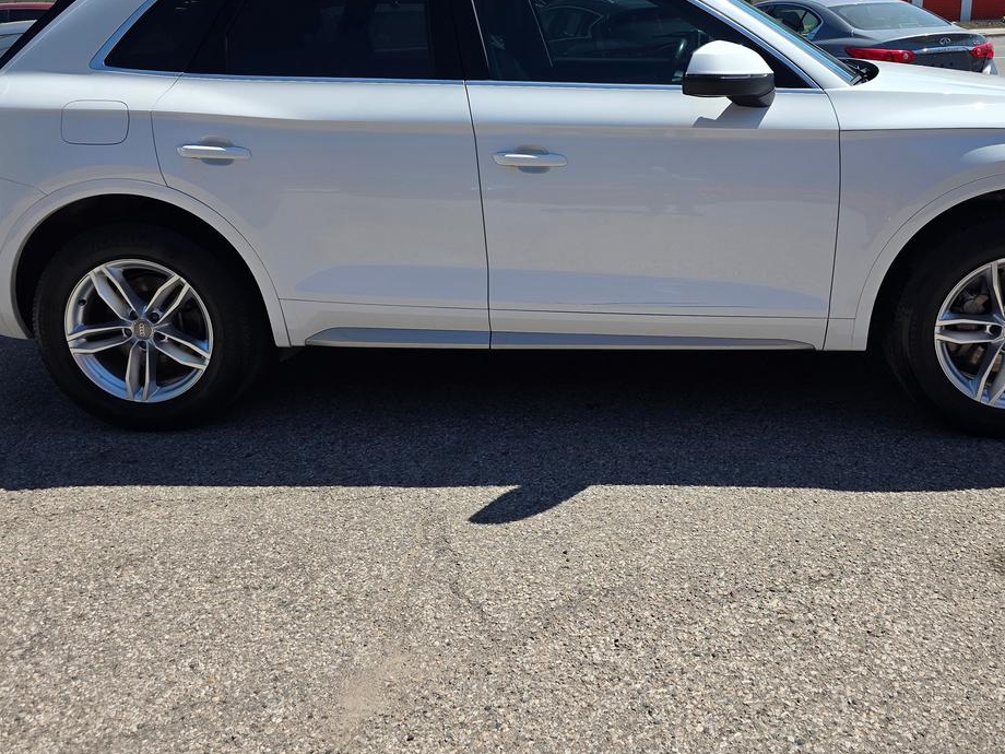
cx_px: 593
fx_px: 929
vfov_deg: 43.5
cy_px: 251
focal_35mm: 32
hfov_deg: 56.5
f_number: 1.7
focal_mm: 6.3
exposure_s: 1/5608
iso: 80
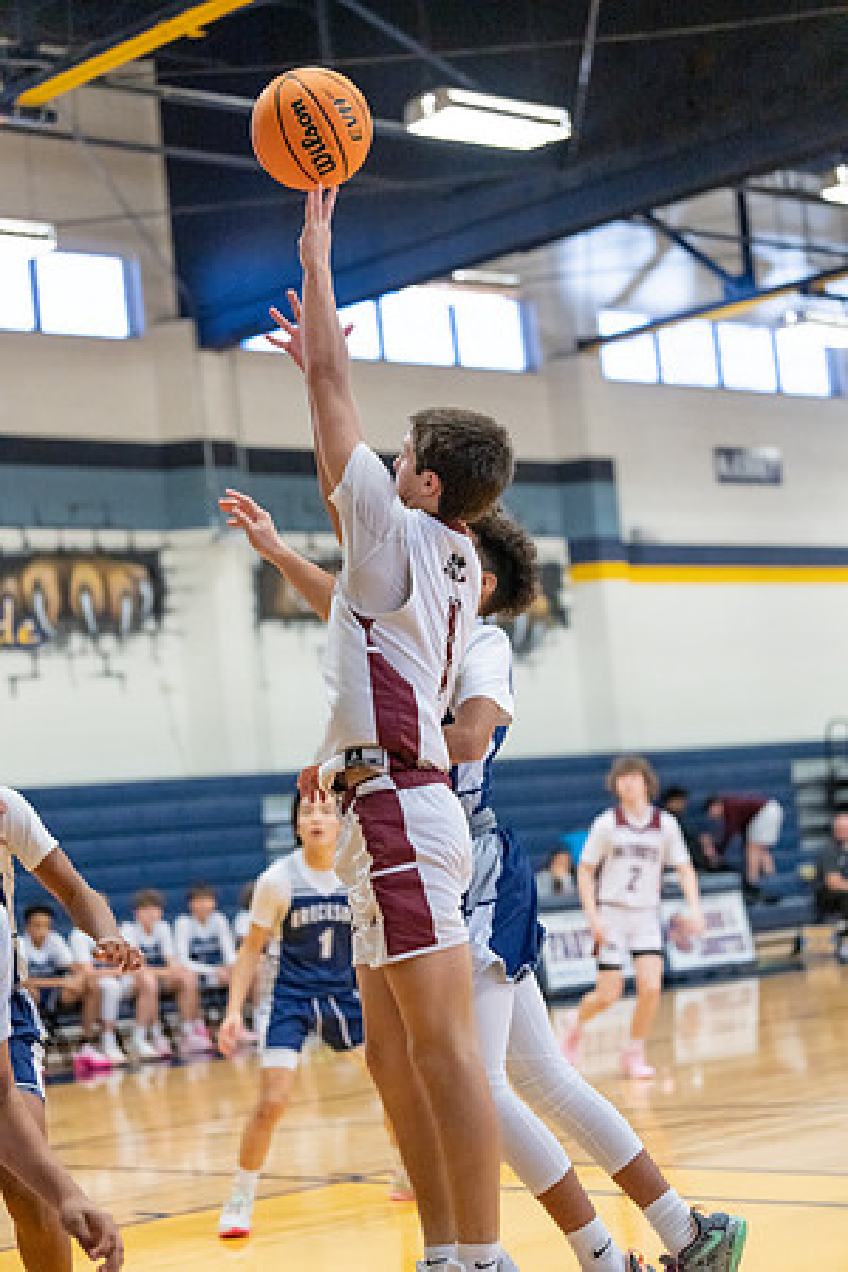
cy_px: 636
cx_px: 424
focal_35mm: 70
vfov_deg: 28.8
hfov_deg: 19.5
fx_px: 2473
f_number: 2.8
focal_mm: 70
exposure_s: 1/1000
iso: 4000
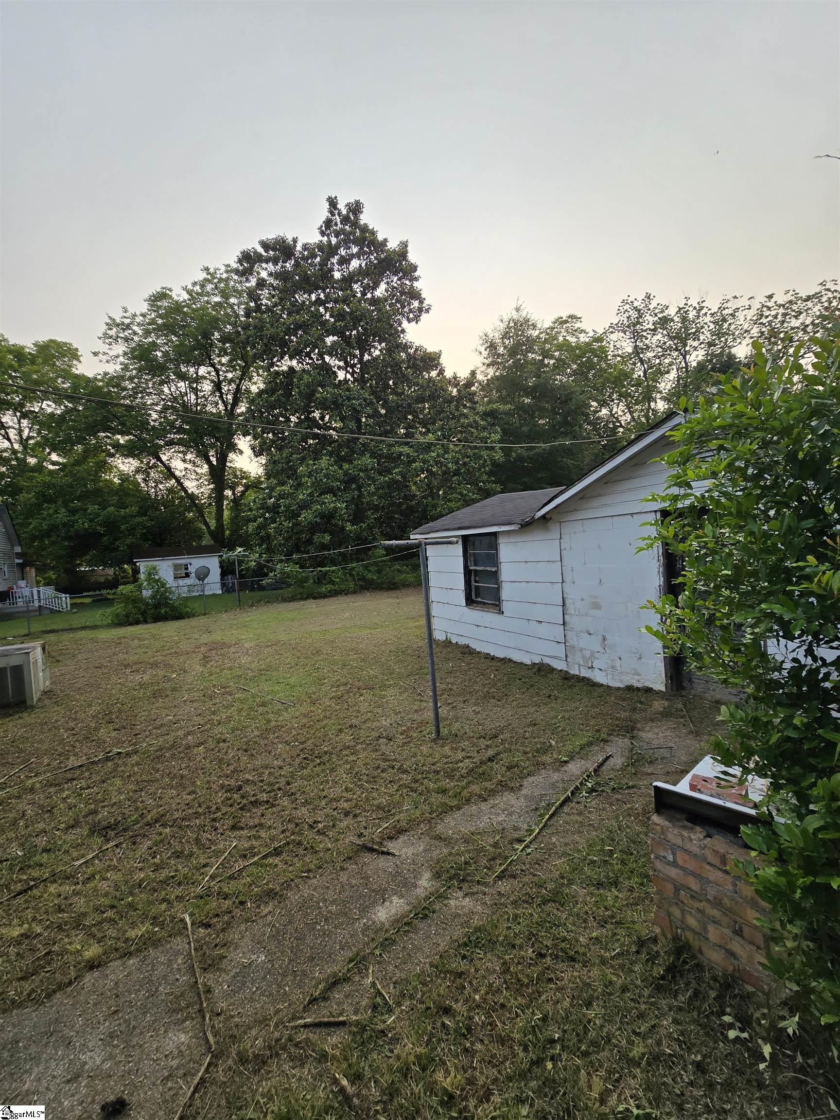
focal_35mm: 13
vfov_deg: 106.2
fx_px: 421
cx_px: 420
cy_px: 560
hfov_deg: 89.9
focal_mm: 2.2
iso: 50
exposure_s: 1/1212
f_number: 2.2
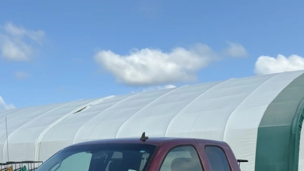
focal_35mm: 56
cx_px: 113
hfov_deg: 37.0
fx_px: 451
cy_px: 206
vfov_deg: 20.1
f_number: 1.8
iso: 25
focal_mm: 3
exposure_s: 1/1412
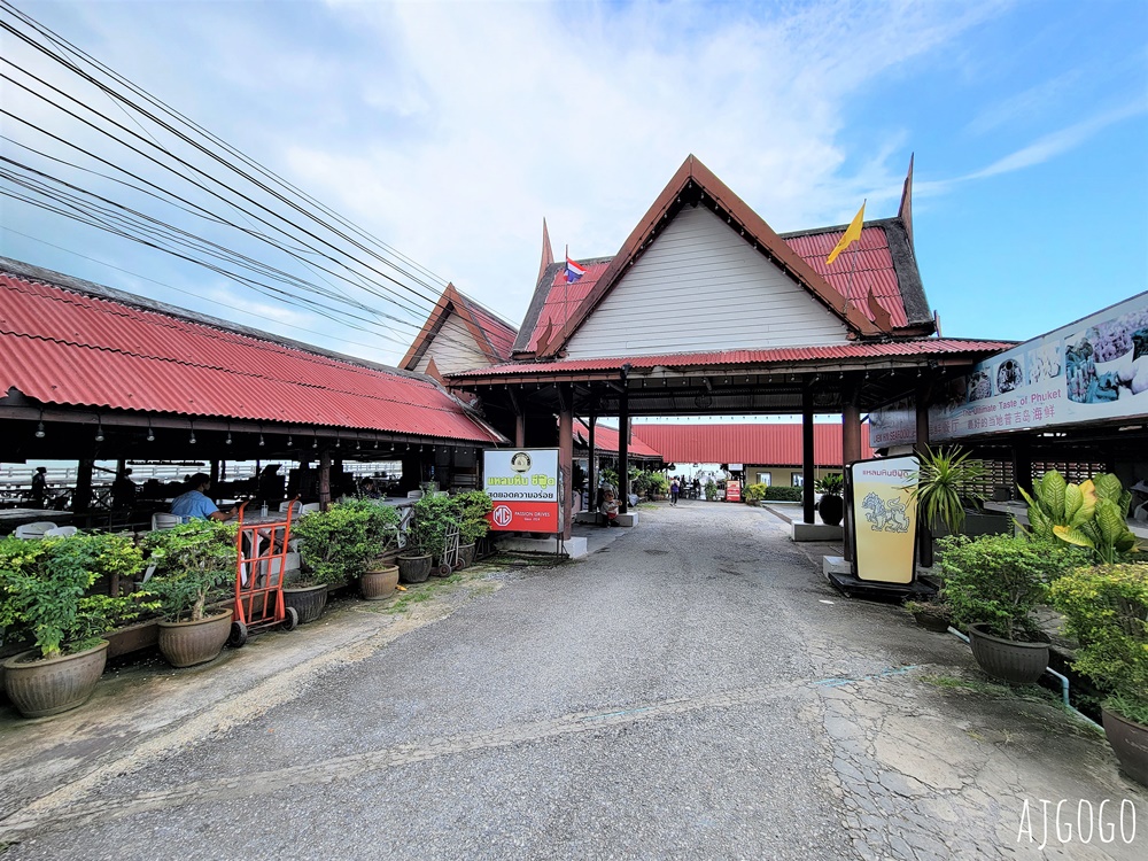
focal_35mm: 13
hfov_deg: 106.2
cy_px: 430
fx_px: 431
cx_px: 574
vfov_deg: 89.9
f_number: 2.2
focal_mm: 2.2
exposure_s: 1/496
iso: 50
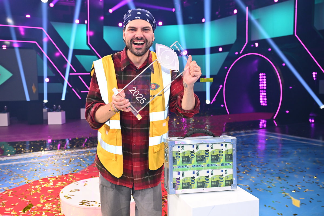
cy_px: 108
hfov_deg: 54.4
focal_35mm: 35
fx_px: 315
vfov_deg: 37.9
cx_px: 162
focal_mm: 35
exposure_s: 1/160
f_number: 4.5
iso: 1250
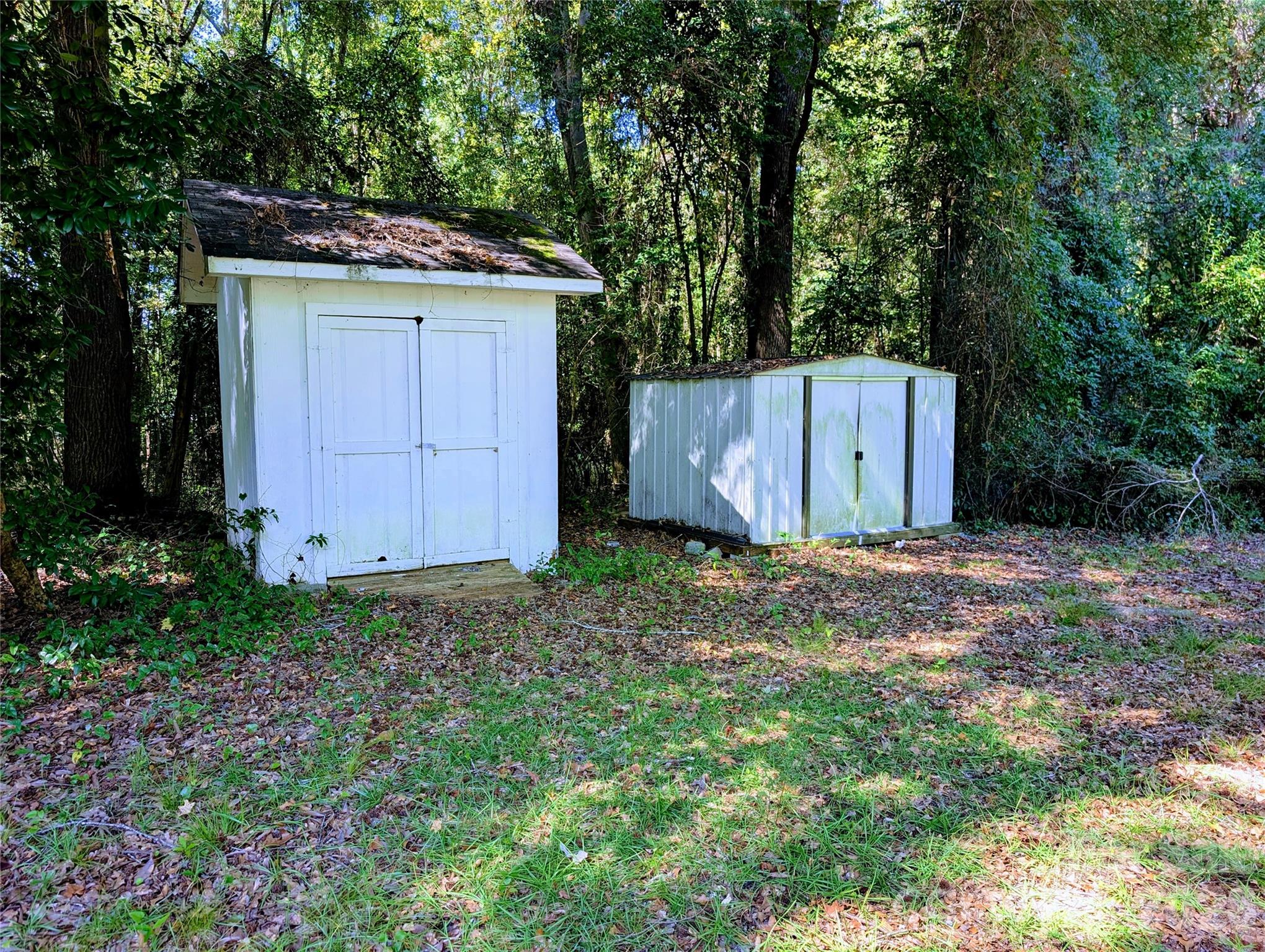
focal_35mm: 24
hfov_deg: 71.5
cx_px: 632
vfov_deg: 56.9
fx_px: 878
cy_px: 476
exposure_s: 1/99.5
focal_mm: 6.9
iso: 25
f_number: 1.68
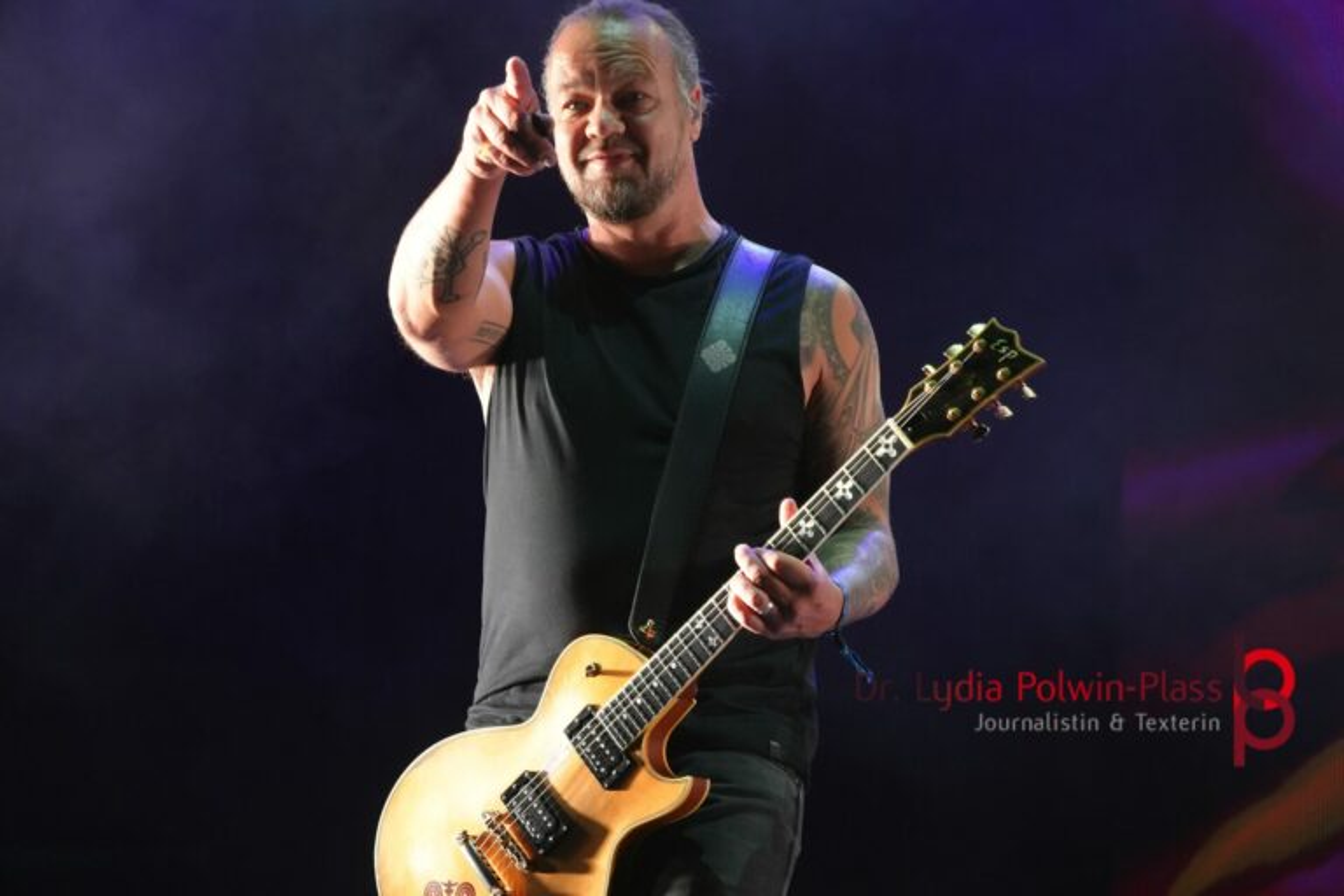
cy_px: 448
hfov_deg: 15.2
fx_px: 5040
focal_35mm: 135
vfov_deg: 10.2
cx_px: 672
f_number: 5.6
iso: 3200
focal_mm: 90
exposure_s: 1/160
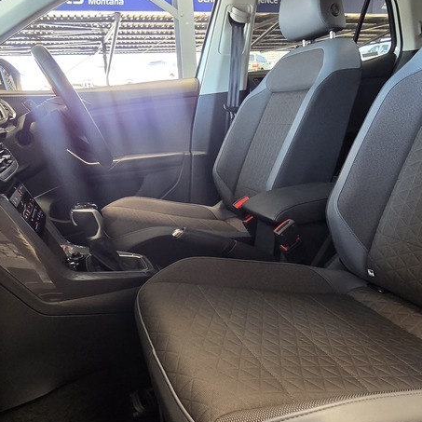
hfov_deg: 60.9
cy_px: 197
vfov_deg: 60.9
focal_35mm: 26
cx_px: 206
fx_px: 359
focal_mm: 2.2
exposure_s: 1/50
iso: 320
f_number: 2.2
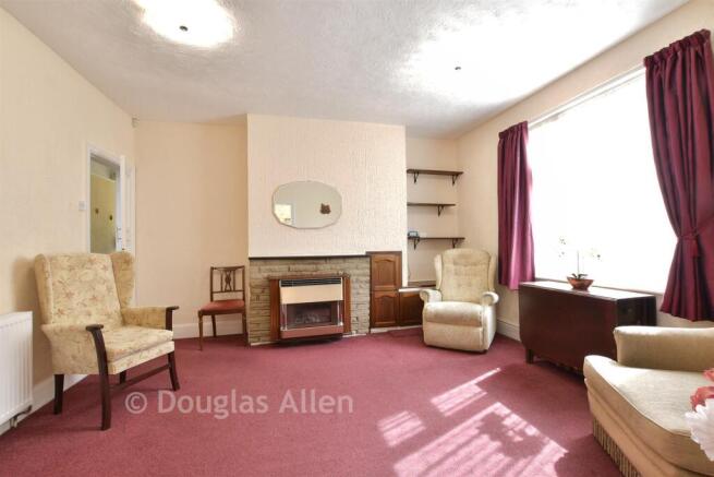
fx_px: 298
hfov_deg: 100.4
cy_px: 238
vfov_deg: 77.4
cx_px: 357
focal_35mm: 15
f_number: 8
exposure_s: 1/2
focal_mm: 10
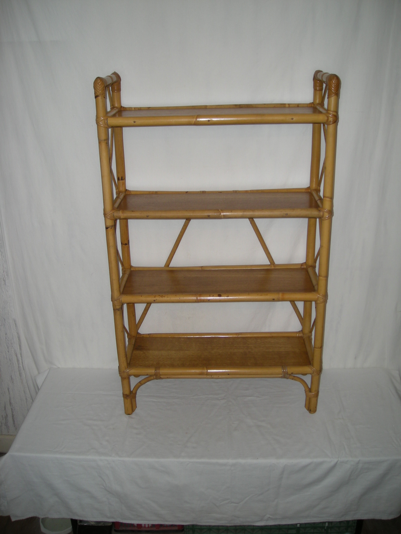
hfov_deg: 40.7
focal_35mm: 35
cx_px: 200
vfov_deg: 52.6
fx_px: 541
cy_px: 267
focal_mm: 5.7
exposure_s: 1/42.3
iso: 50
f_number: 2.8
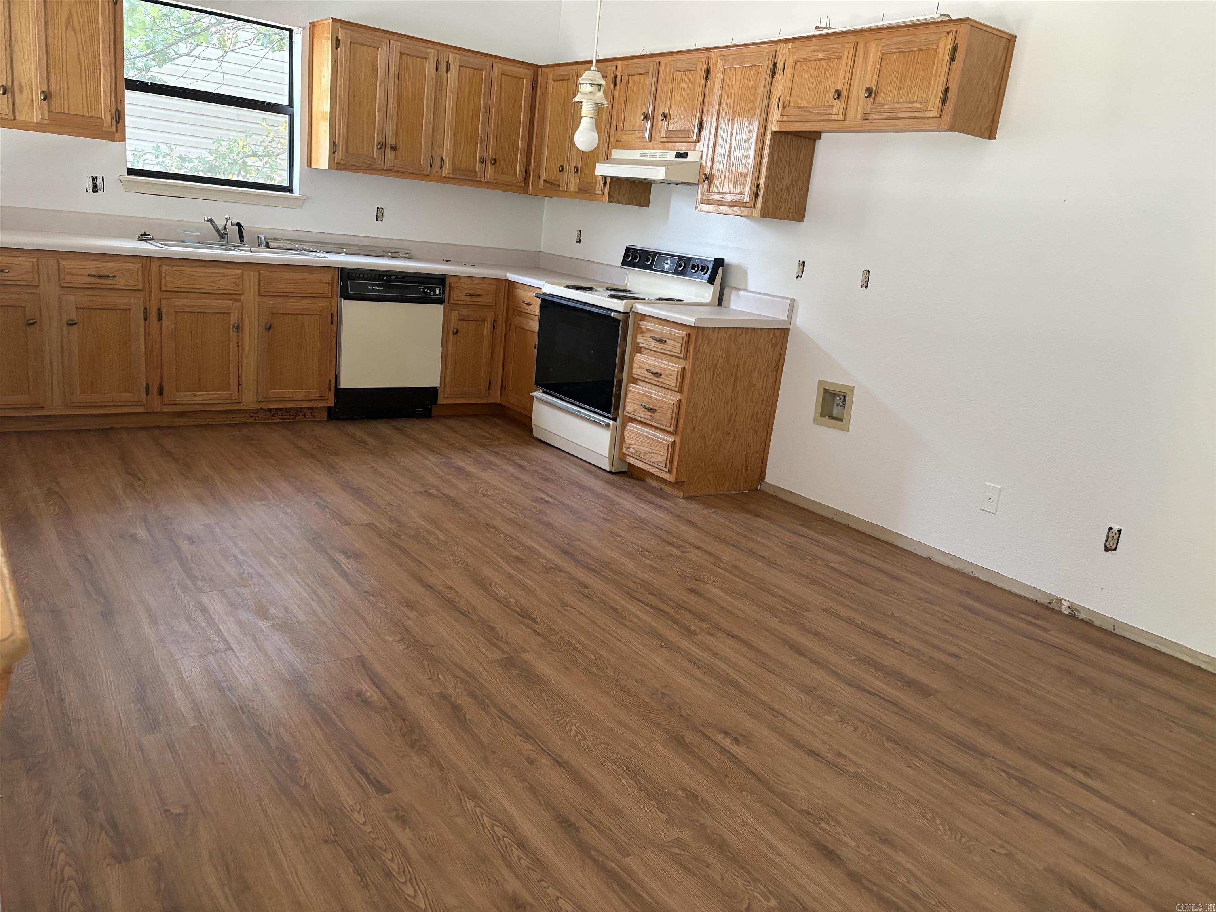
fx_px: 913
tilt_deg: -14.2
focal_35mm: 26
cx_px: 608
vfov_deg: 53.1
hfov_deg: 67.3
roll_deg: -6.0
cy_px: 456
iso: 250
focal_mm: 5.96
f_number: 1.6
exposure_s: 1/60
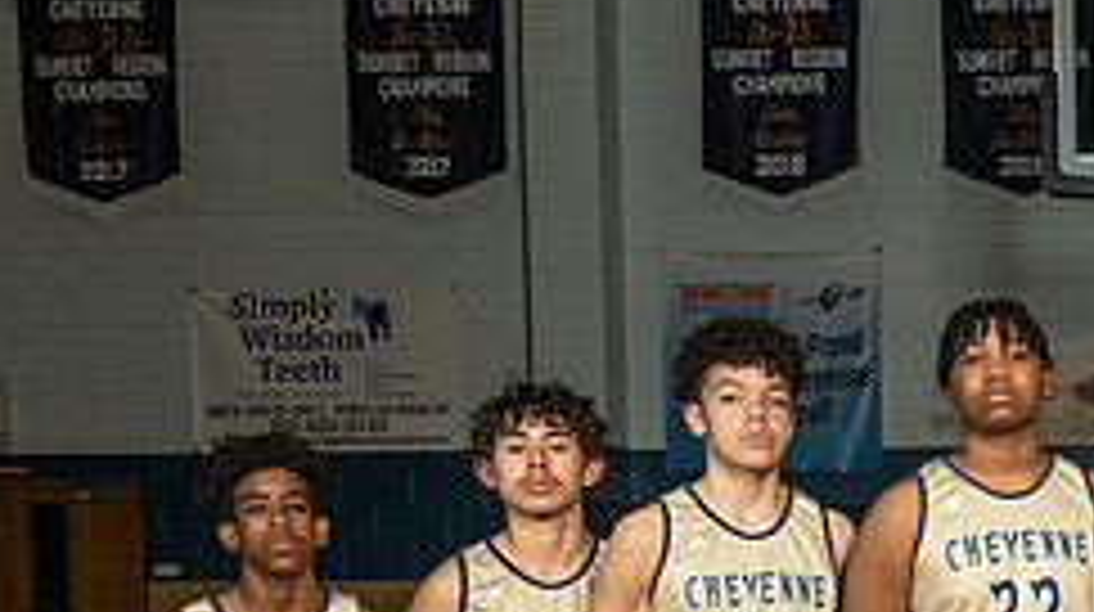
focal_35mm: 83
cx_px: 1253
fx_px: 2405
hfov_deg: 23.7
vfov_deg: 13.9
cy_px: 808
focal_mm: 31
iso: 125
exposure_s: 1/125
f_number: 7.1
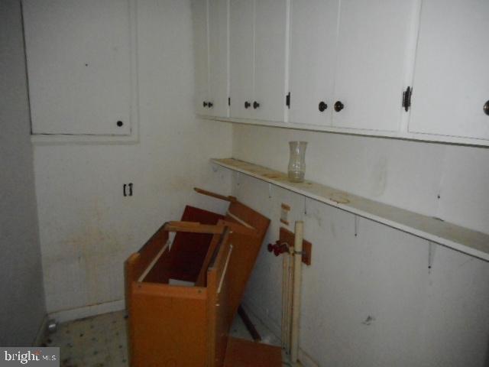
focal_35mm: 25
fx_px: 353
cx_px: 244
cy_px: 184
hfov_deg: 69.4
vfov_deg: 54.9
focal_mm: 4.5
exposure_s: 1/25
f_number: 3.7
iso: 800
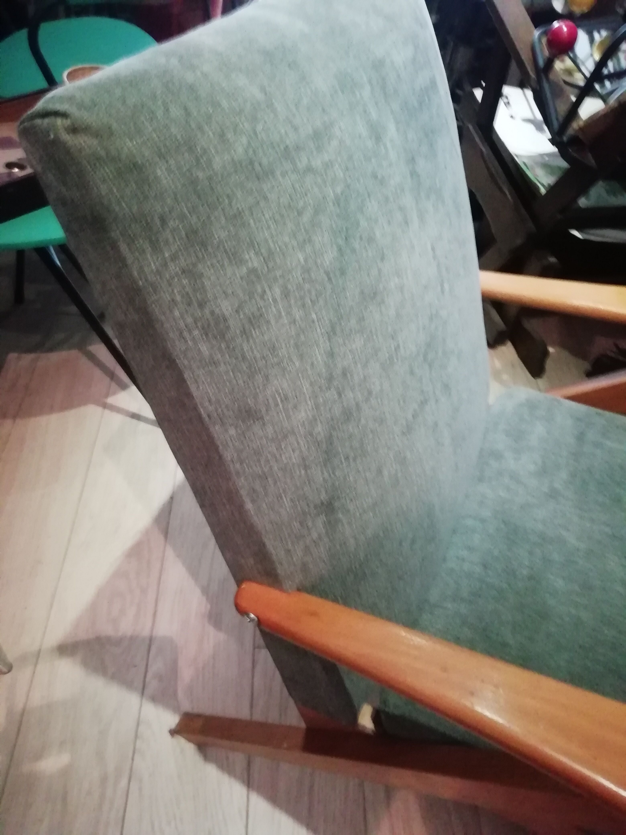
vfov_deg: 67.3
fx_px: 627
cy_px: 418
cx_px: 313
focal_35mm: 26
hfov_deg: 53.1
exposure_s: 1/14.3
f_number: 2.2
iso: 800
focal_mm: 3.46
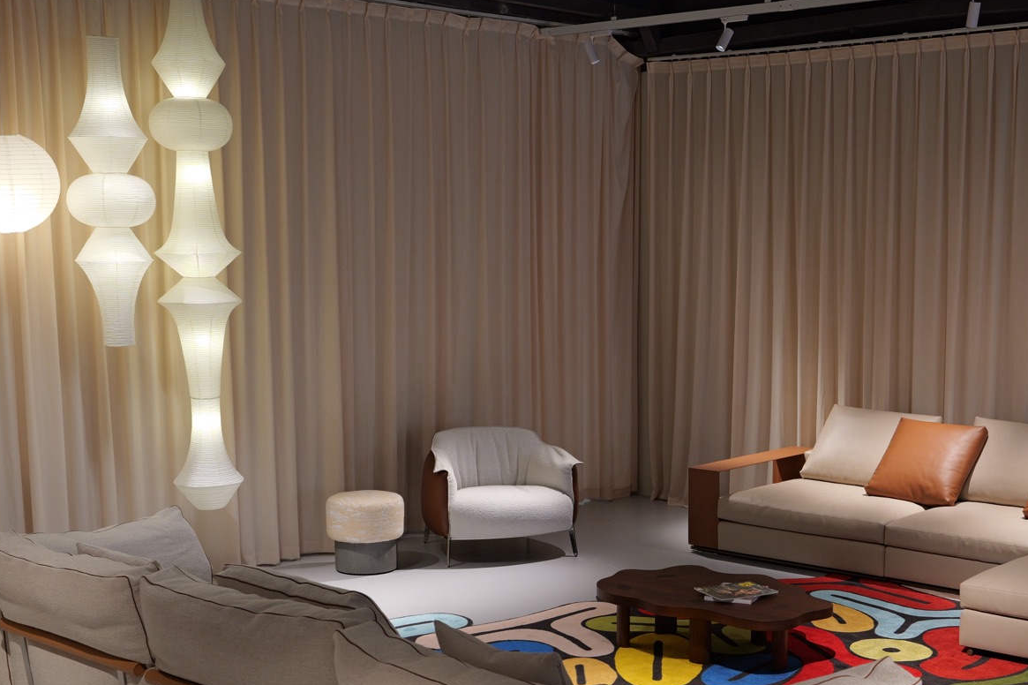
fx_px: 1456
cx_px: 612
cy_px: 490
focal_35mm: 51
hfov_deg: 38.7
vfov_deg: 26.2
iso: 1000
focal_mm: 33
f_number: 5.6
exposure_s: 1/40
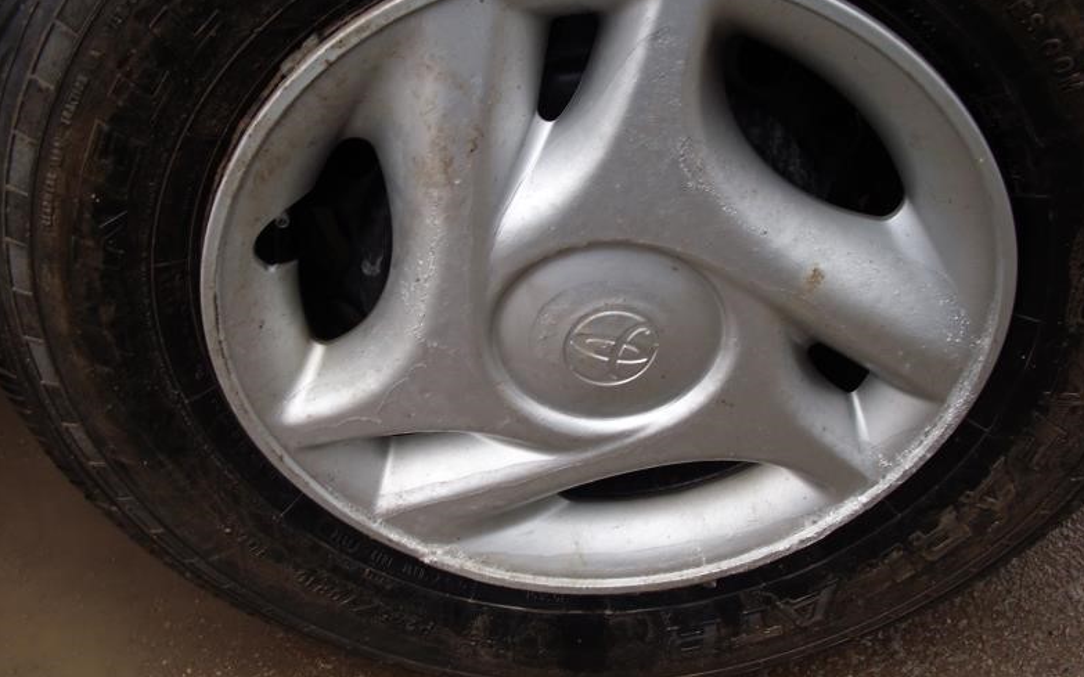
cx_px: 548
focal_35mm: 39
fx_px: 1152
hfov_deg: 50.4
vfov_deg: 32.8
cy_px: 342
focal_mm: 6.3
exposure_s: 1/50
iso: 80
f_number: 3.1
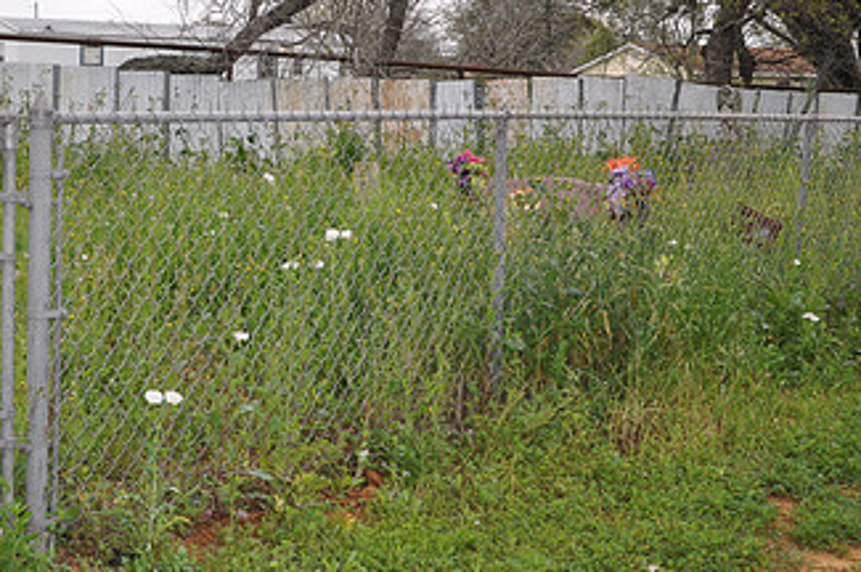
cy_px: 211
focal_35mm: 67
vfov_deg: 20.3
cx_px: 215
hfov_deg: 29.7
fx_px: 1598
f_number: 4
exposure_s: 1/200
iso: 360
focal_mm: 25
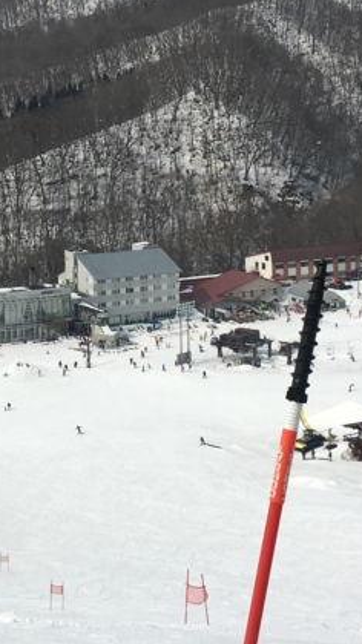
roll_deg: +2.1
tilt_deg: -5.7
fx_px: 1315
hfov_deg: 15.4
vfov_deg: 27.2
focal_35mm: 77
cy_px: 179
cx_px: 14
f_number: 2.2
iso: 25
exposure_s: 1/4274
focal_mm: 4.15
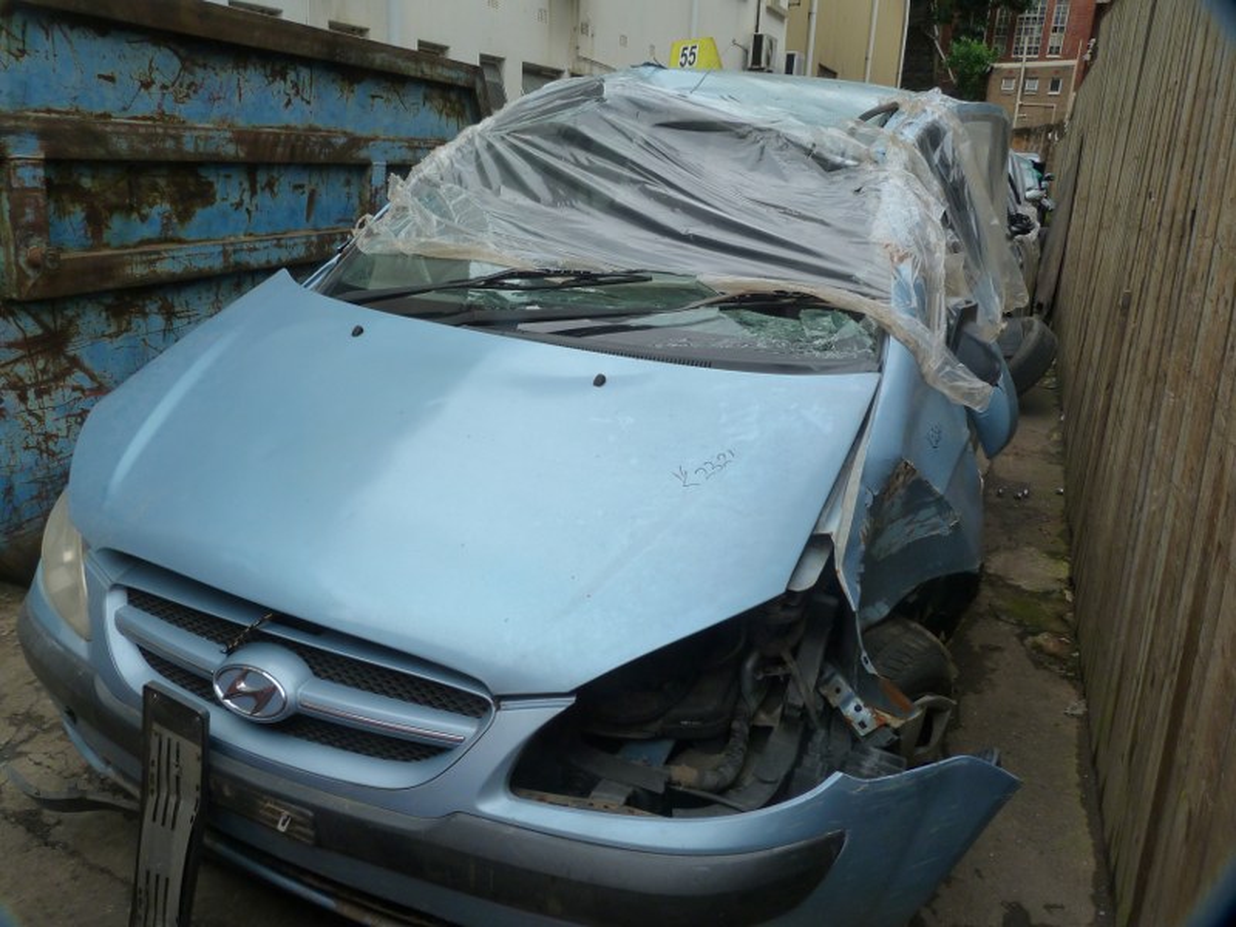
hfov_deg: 69.4
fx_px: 893
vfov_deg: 54.9
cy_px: 464
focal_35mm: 25
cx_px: 618
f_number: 4.5
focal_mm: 4.5
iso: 125
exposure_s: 1/200
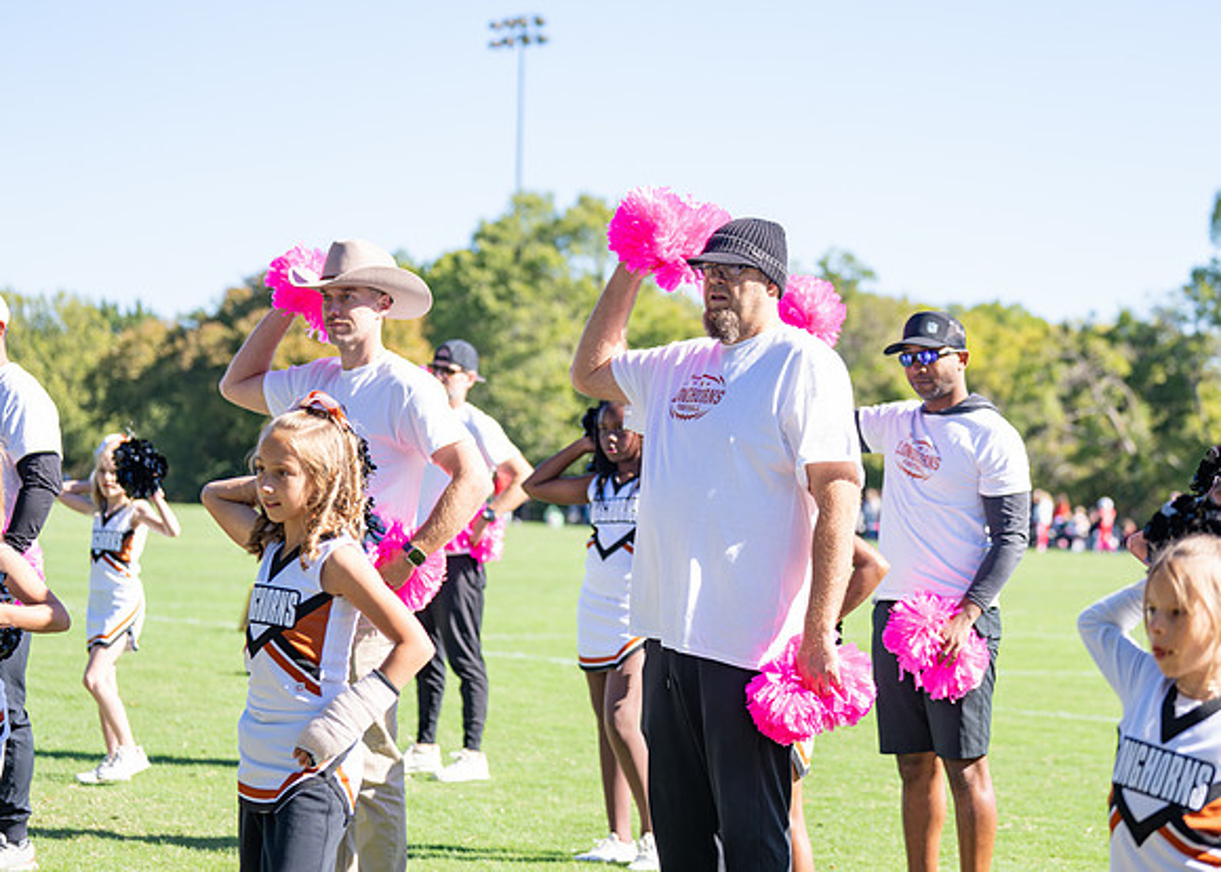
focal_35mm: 88
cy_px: 353
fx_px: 3064
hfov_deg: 22.5
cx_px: 712
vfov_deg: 16.2
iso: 200
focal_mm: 70
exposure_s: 1/1250
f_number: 2.8
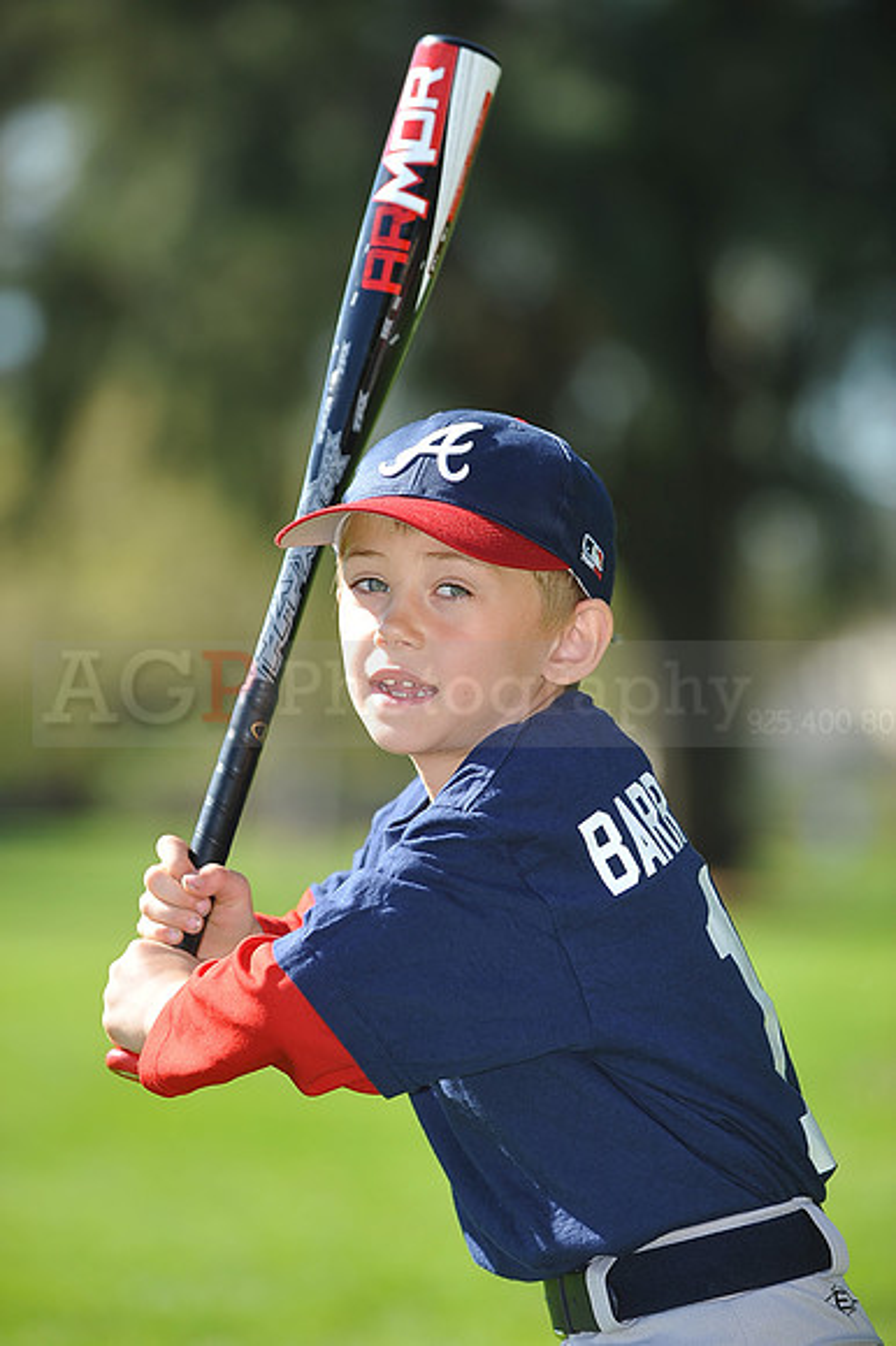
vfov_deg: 10.3
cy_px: 673
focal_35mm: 200
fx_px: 7475
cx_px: 448
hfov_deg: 6.9
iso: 200
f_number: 4.5
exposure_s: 1/640
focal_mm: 200
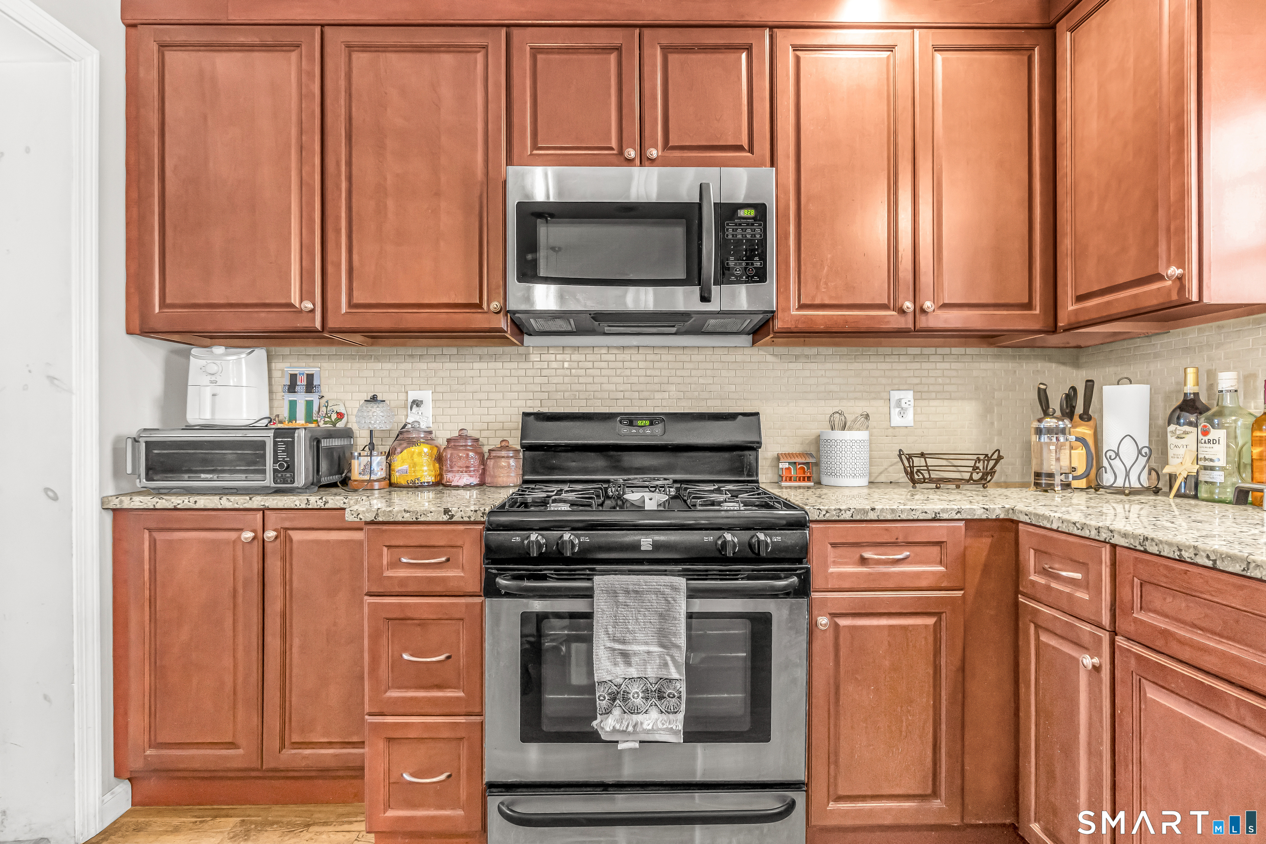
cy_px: 422
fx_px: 633
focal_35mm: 18
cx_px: 633
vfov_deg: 67.4
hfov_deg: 90.0
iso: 800
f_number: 4
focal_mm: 12
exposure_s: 1/20
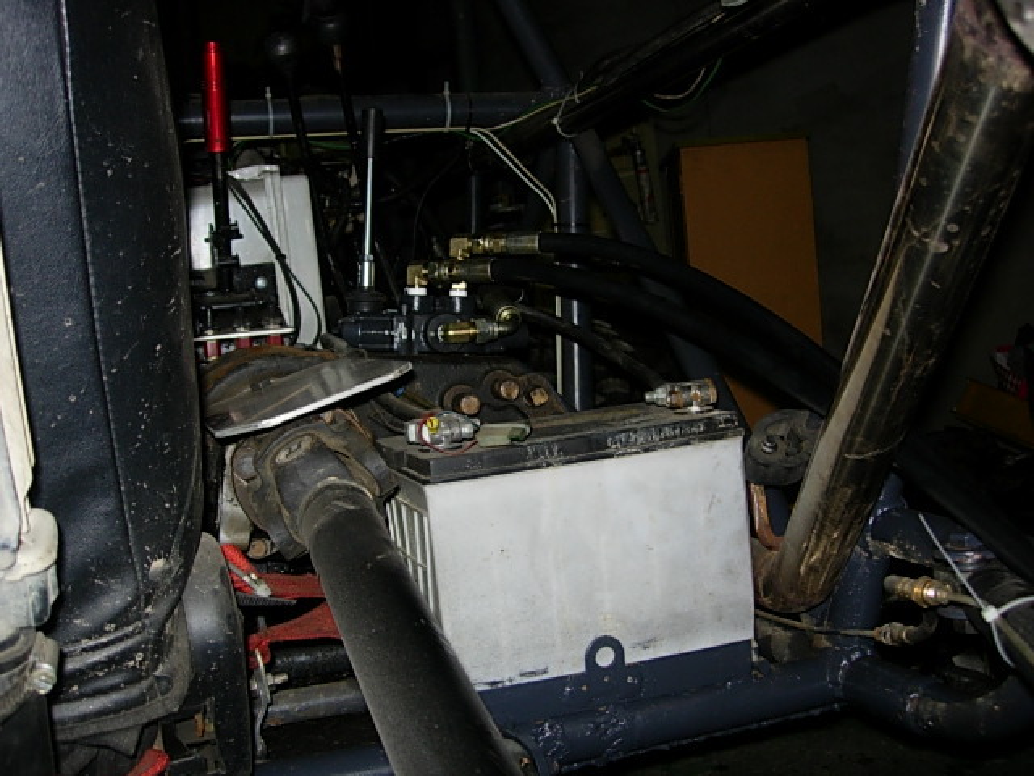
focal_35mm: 38
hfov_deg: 49.0
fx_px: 1135
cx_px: 517
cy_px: 388
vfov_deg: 37.7
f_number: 2.8
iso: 79
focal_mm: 7.8
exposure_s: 1/64
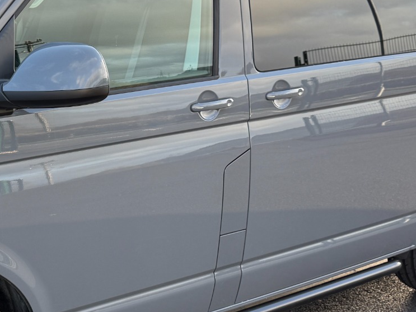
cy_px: 141
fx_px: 745
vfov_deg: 23.6
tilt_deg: -9.2
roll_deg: +2.1
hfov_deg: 29.9
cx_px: 41
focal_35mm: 62
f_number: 1.78
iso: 80
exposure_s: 1/470
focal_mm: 6.76
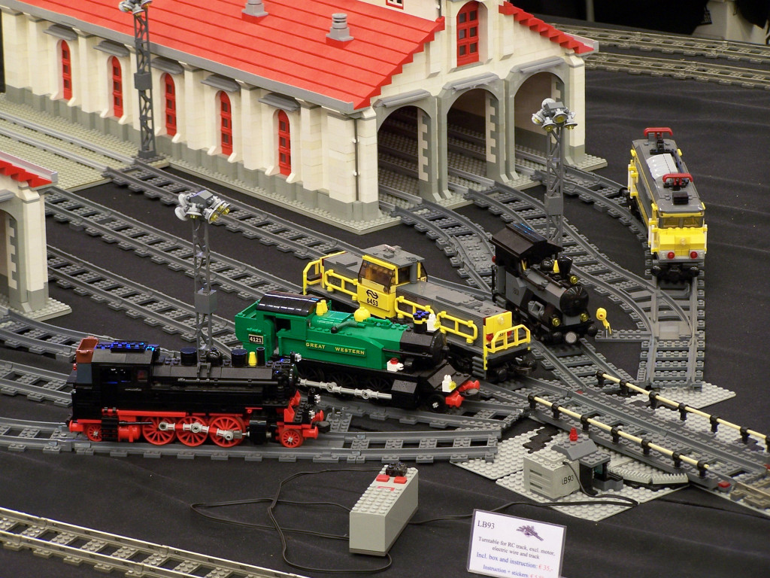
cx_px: 385
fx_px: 3092
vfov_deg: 10.7
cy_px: 289
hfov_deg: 14.2
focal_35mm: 139
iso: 80
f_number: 3.2
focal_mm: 23.1
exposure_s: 1/2
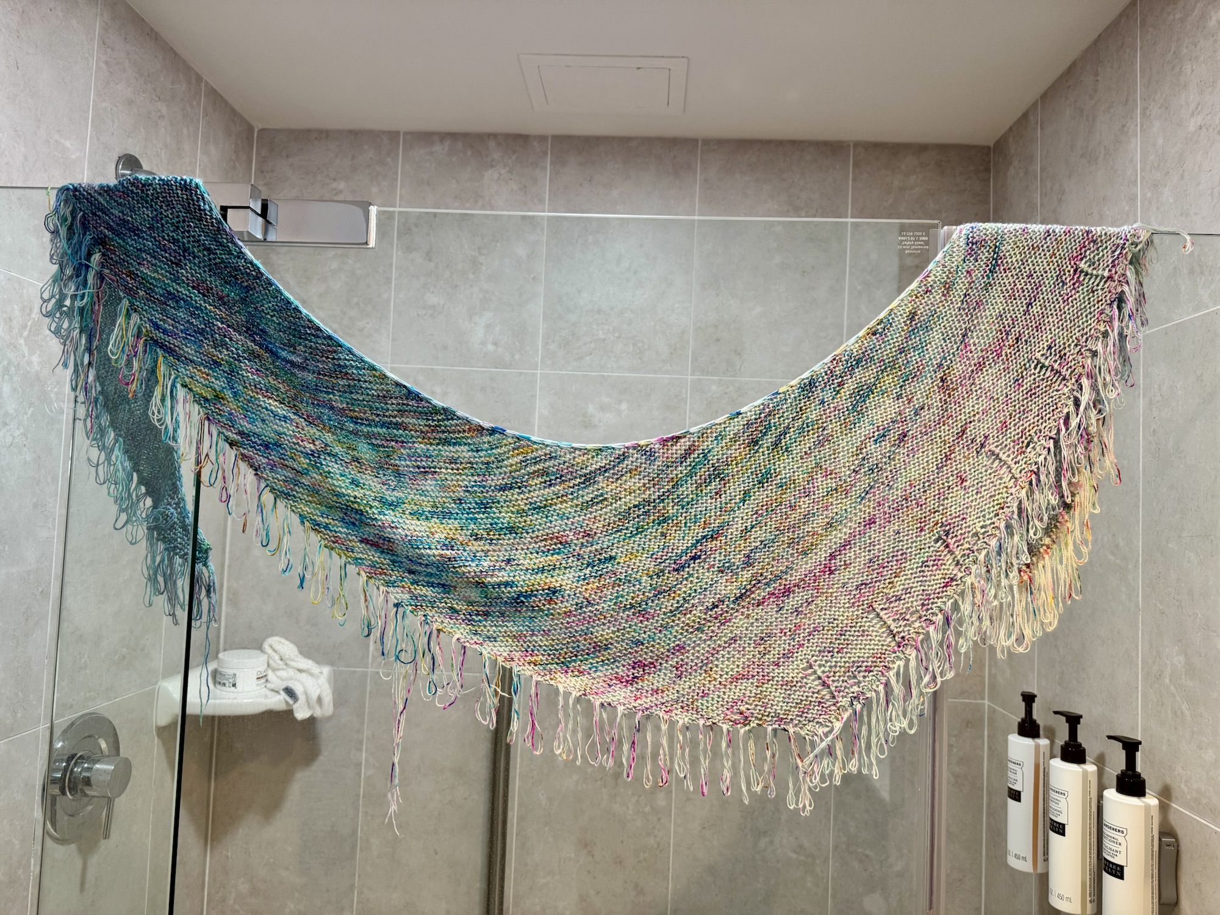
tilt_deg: +2.6
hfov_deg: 71.6
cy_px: 458
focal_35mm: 24
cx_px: 610
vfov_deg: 56.8
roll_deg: -2.1
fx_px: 846
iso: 125
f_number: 1.78
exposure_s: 1/60
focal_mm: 6.76
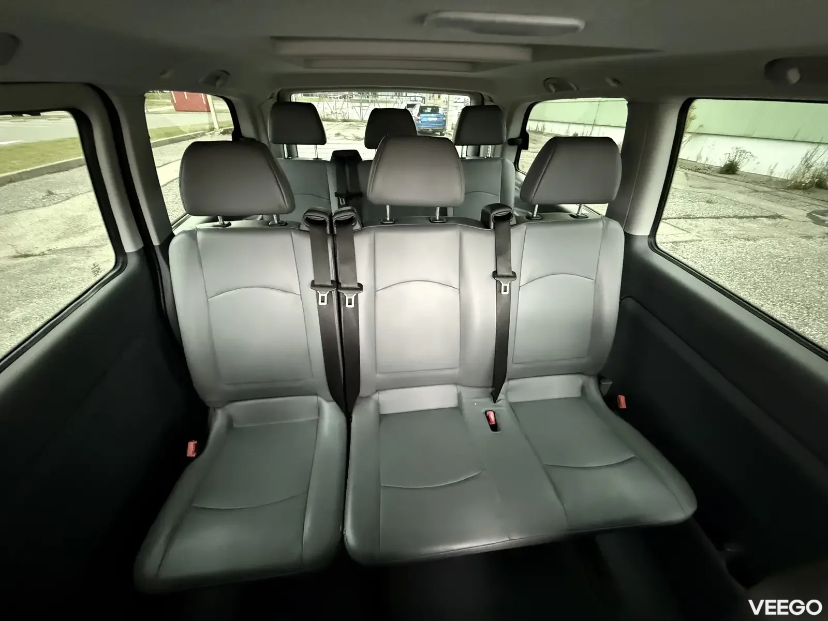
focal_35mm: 14
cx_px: 414
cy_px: 310
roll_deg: -2.5
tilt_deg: -32.1
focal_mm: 2.22
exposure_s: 1/52
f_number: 2.2
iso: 1250
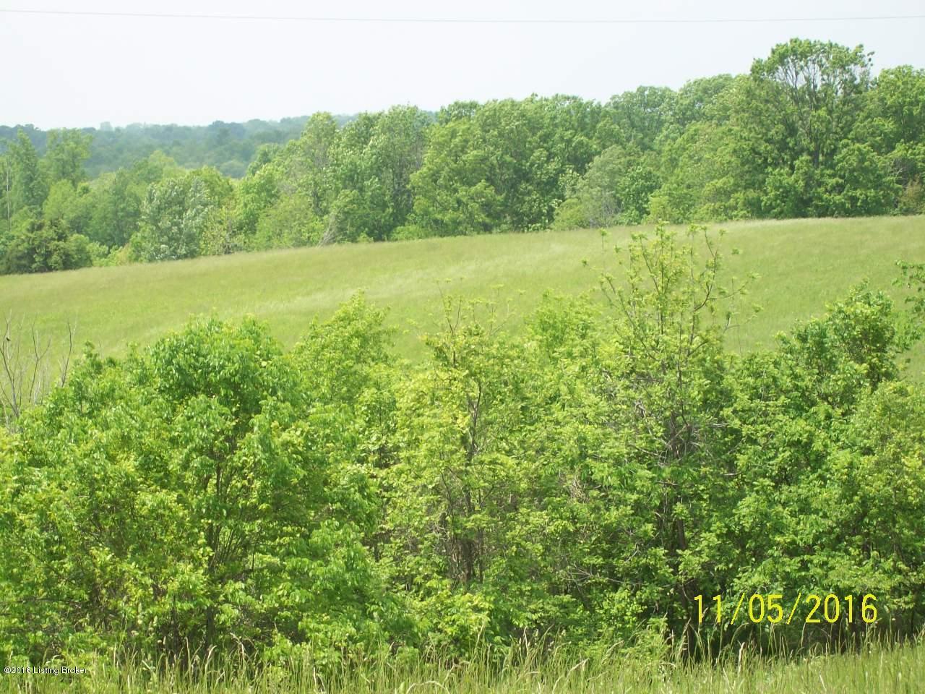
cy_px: 347
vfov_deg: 13.7
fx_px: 2886
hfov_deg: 18.2
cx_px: 462
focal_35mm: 108
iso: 80
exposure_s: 1/260
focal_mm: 18
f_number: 4.8
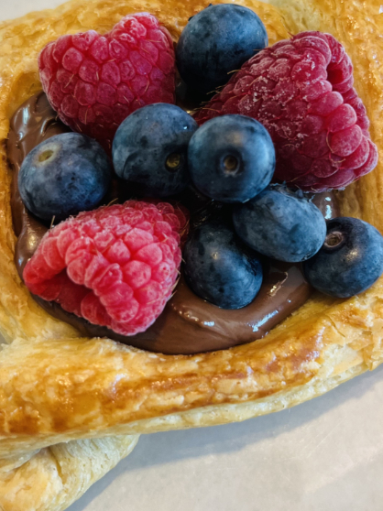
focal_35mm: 43
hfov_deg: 33.5
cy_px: 223
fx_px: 635
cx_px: 220
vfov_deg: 43.8
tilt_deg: -66.2
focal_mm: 5.1
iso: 160
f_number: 1.6
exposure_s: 1/60
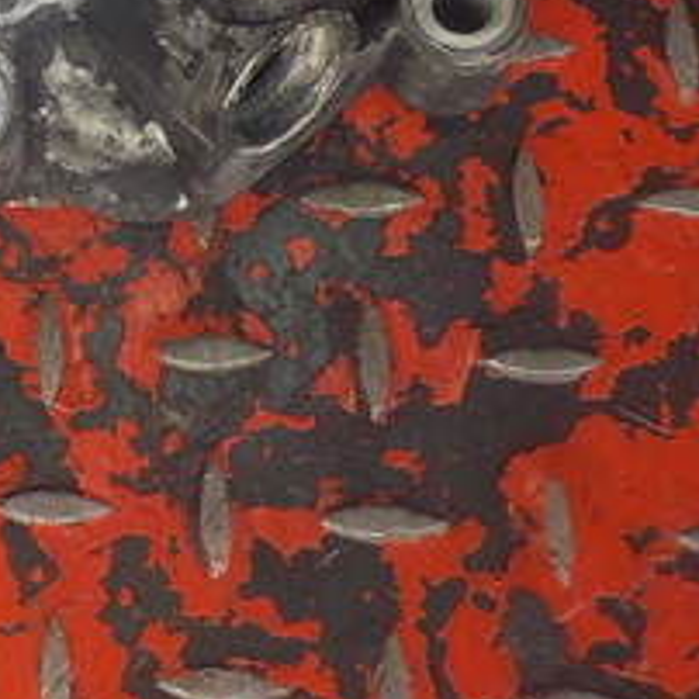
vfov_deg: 20.0
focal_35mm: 84
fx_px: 1919
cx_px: -239
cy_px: 0
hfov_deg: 19.0
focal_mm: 4.1
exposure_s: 1/160
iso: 125
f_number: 3.3
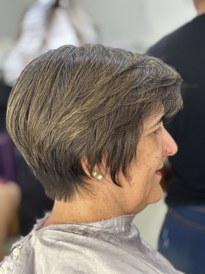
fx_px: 608
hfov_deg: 19.1
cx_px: 102
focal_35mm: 77
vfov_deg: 25.3
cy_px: 137
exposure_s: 1/40
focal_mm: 9
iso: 320
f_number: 2.8
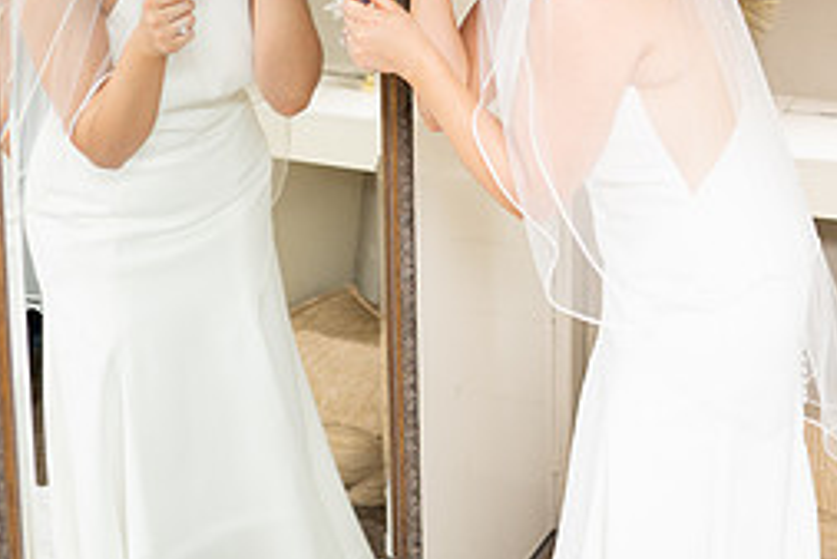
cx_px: 562
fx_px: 1279
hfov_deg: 35.8
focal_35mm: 55
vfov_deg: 23.5
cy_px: -18
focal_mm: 24
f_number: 1.4
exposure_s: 1/400
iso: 250
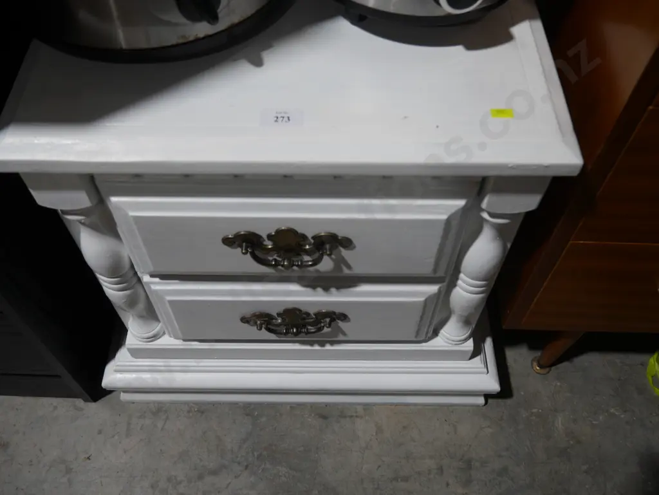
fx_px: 609
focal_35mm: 32
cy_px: 248
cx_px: 330
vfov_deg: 44.2
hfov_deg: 56.8
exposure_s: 1/100
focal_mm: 16
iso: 200
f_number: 3.6
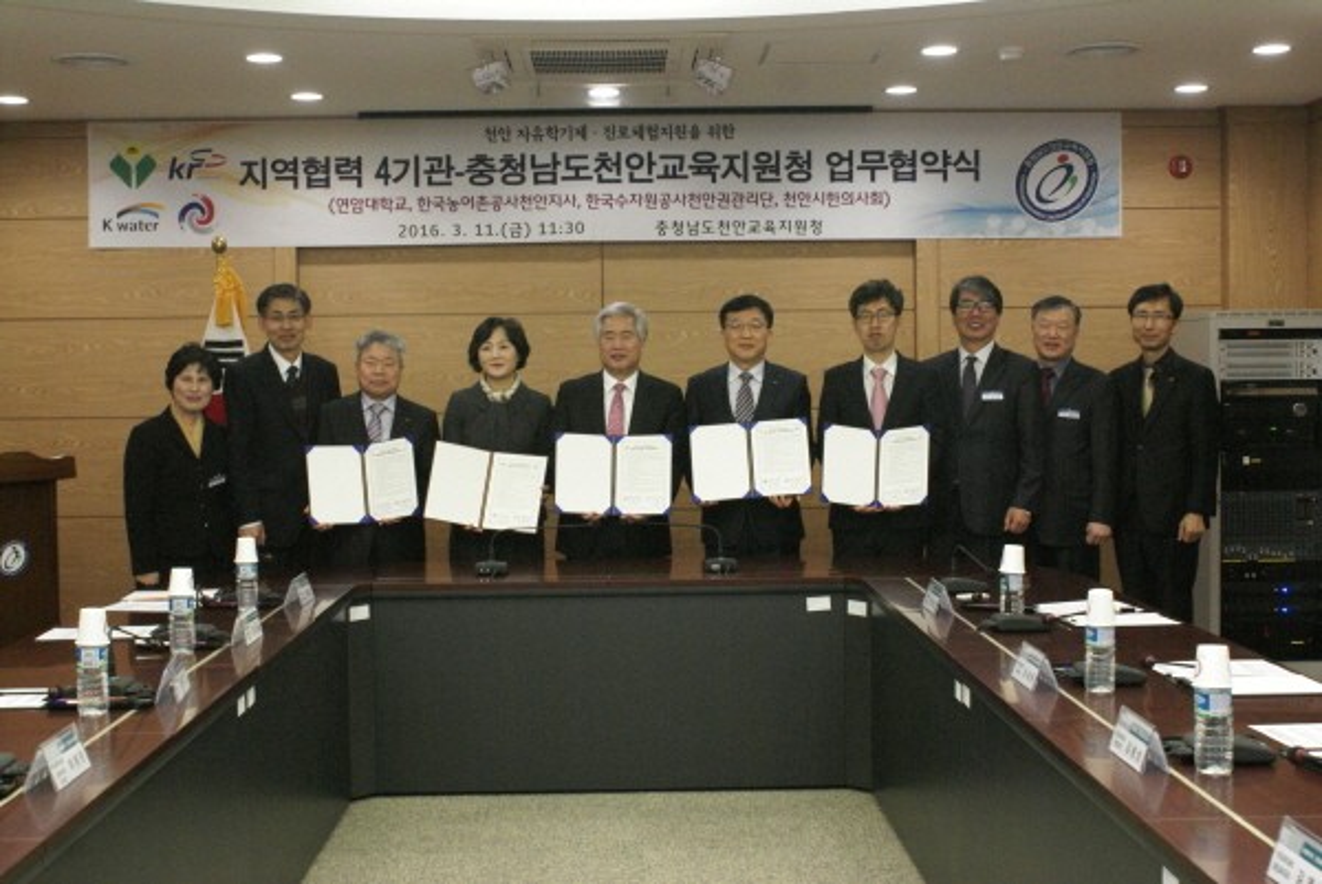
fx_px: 1654
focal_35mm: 45
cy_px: 442
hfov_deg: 43.6
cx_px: 661
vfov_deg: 29.9
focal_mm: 30
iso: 1600
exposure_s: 1/30
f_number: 7.1
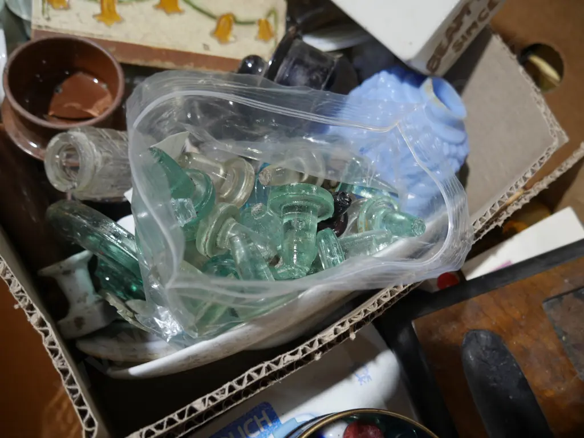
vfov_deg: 49.7
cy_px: 219
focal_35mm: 28
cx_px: 292
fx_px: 472
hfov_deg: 63.4
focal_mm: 14
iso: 250
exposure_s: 1/60
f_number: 3.5
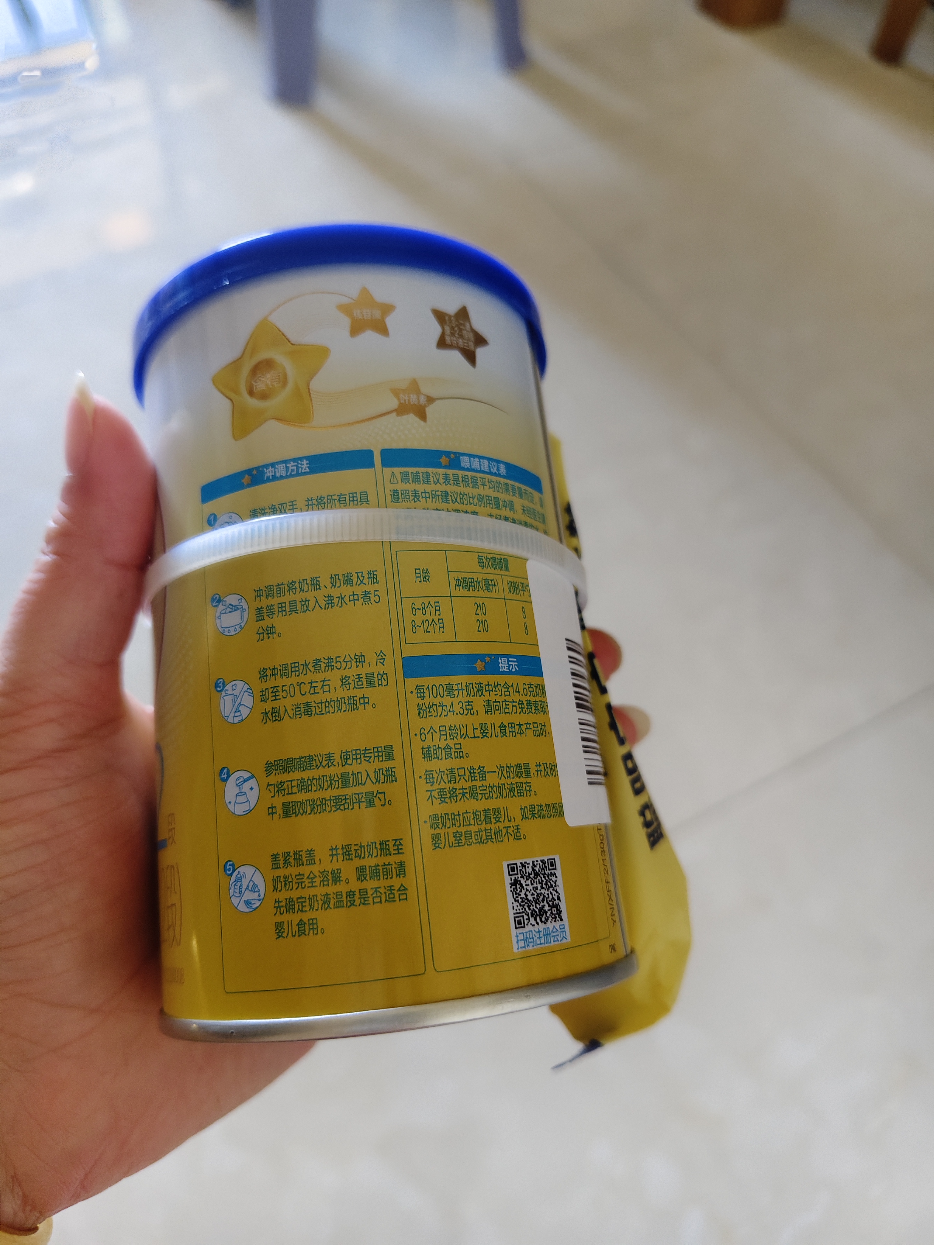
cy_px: 622
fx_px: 827
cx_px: 467
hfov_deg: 58.9
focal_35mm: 23
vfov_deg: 73.9
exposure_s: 1/50
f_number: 1.88
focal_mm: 5.56
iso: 738
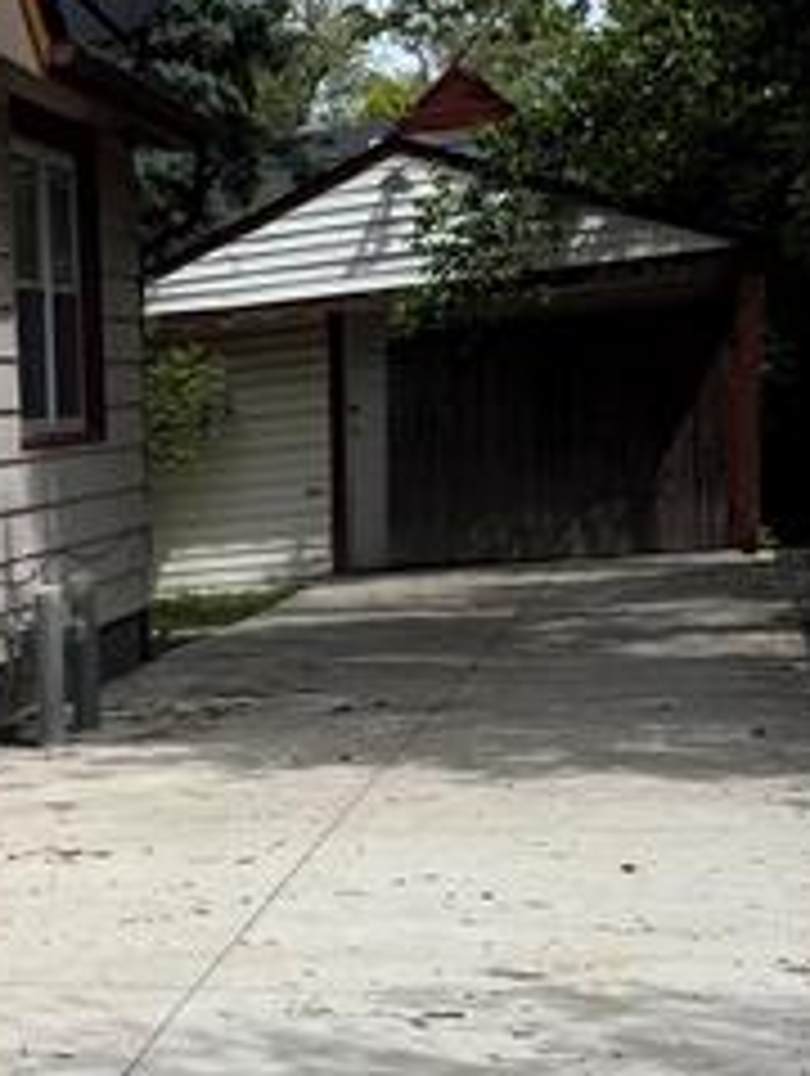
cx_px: -423
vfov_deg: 24.6
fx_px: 2396
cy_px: 945
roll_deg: +4.1
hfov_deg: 17.2
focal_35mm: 77
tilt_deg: -10.5
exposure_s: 1/5714
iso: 80
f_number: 1.78
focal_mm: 6.76
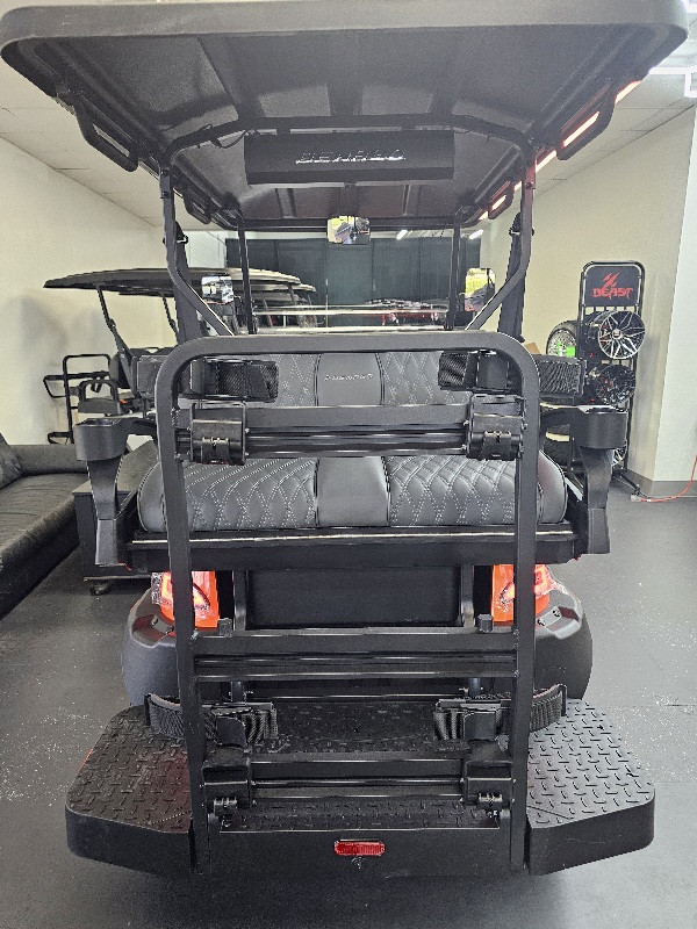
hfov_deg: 58.9
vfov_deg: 73.9
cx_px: 348
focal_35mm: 23
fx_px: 617
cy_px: 464
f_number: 1.7
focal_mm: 6.3
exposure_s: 1/120
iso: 500
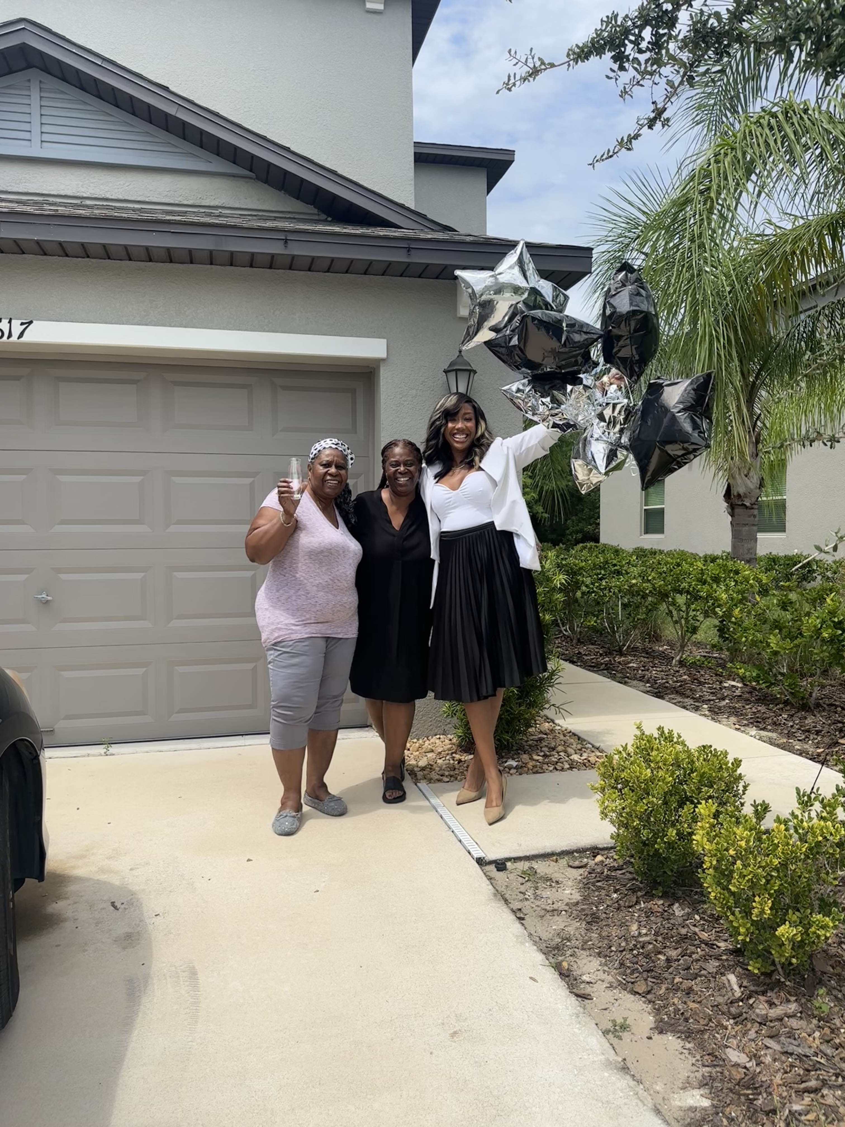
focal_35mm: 24
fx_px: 781
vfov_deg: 71.6
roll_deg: +0.0
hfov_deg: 56.8
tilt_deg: -1.9
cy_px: 564
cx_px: 422
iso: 80
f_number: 1.78
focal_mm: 6.86
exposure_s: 1/4348
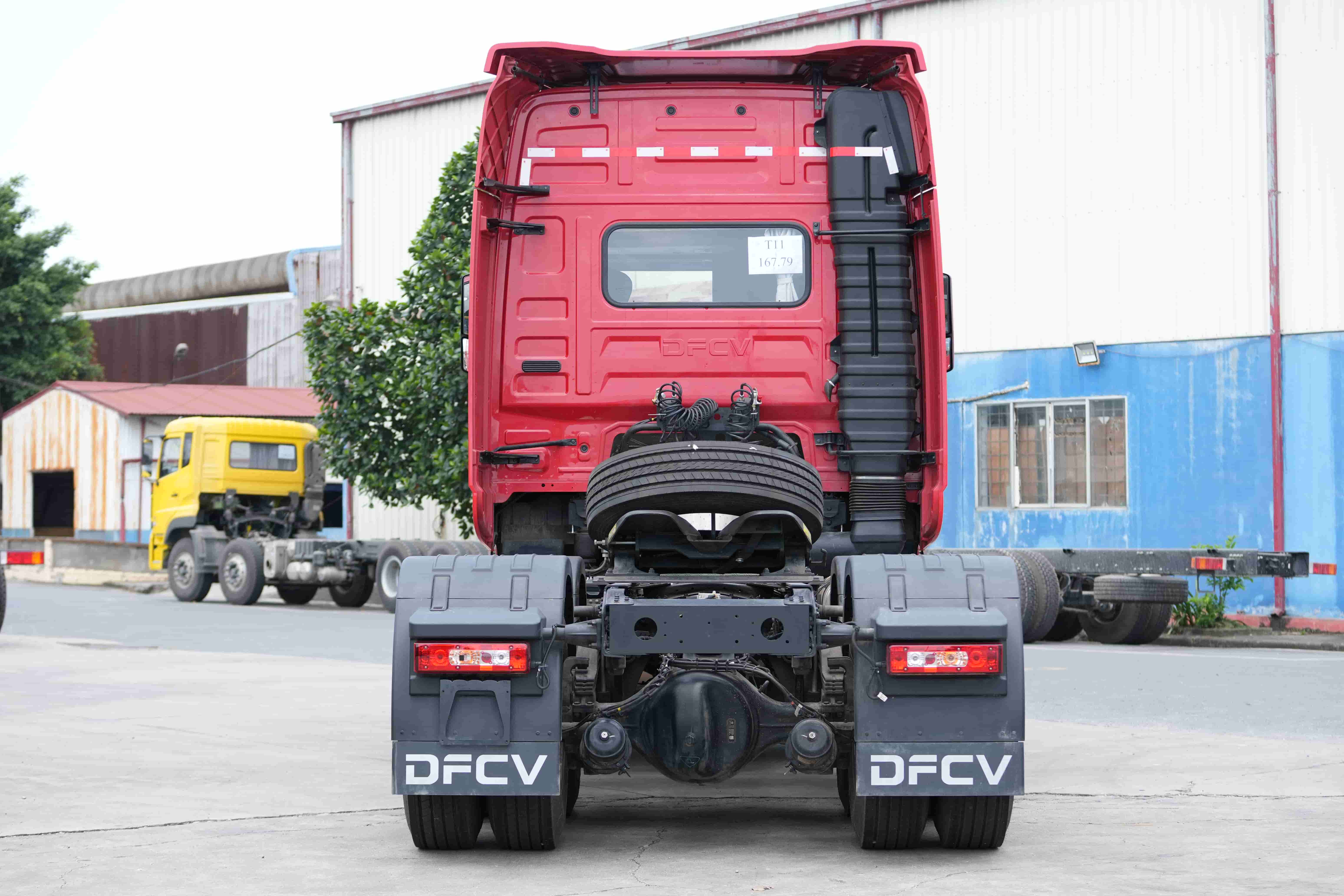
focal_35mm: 75
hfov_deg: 27.0
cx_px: 672
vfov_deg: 18.2
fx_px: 2800
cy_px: 448
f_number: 2.8
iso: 200
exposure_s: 1/1000
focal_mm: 50
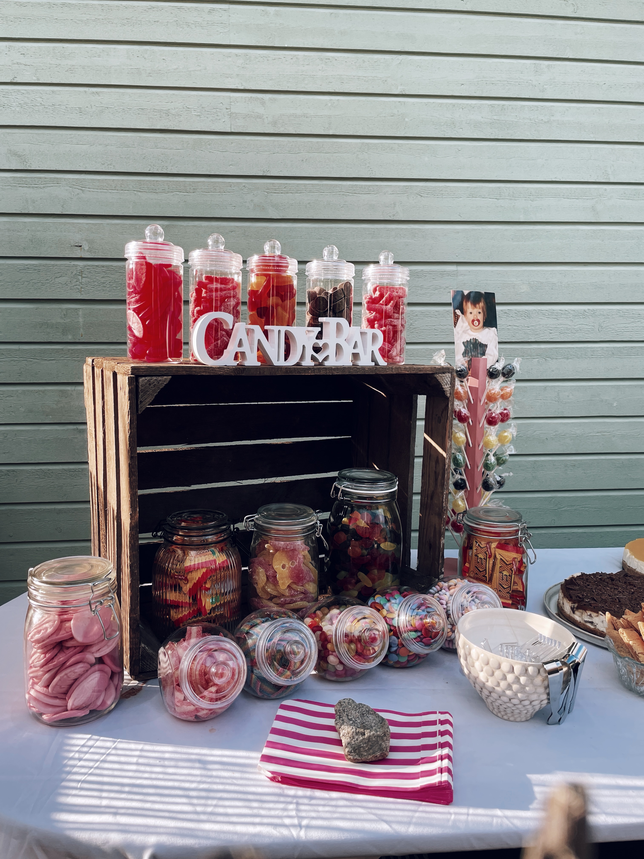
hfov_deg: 53.1
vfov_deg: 67.3
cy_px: 430
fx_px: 645
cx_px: 322
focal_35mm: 26
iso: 32
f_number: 1.6
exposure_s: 1/572
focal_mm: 4.2
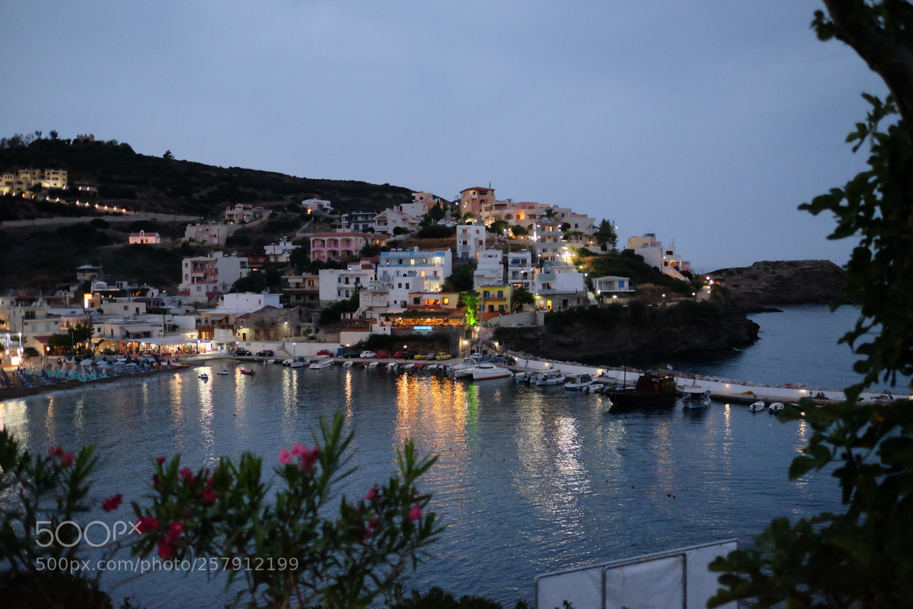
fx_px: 888
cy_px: 304
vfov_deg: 37.9
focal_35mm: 35
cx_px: 456
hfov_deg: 54.4
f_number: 1.4
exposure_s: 1/20
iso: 3200
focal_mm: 23
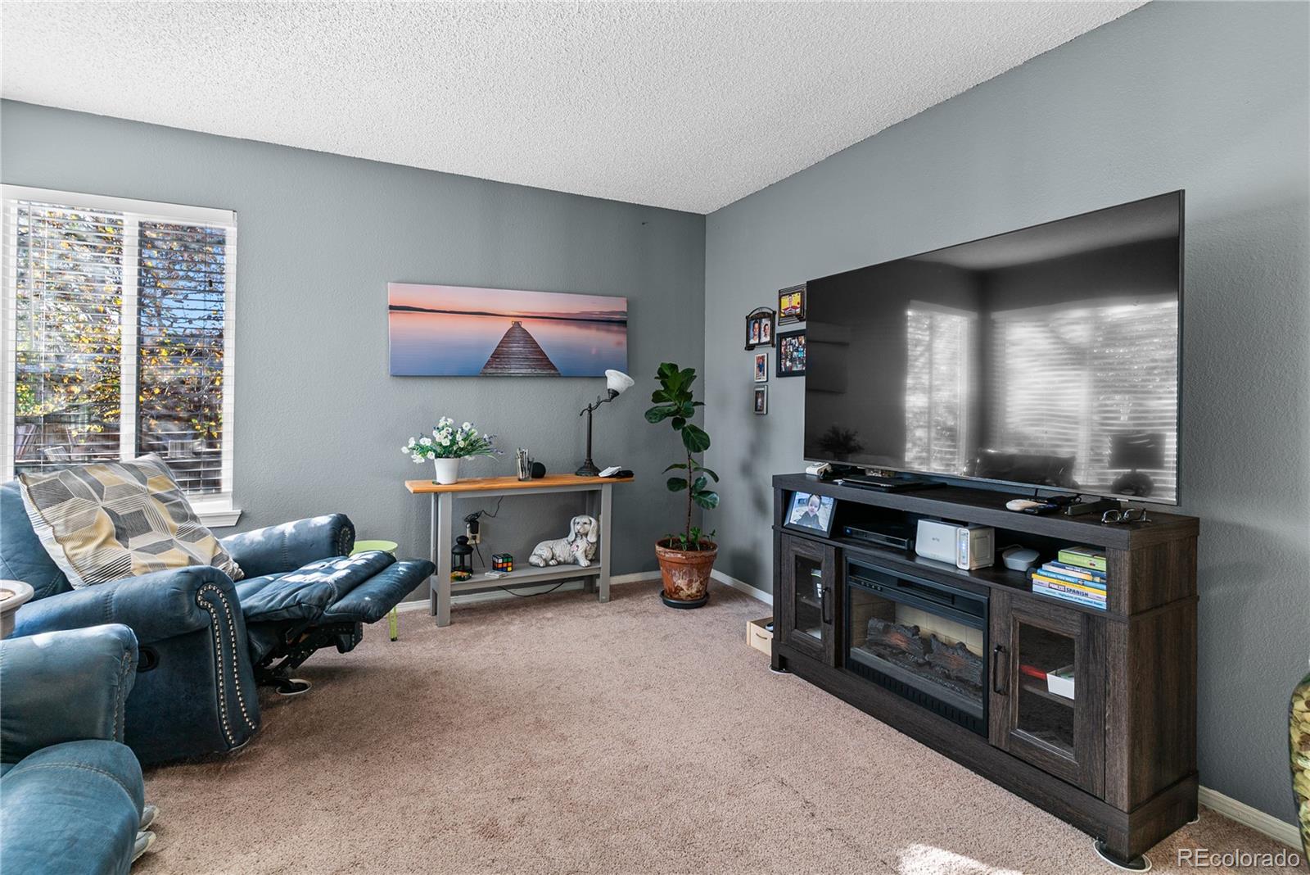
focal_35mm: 17
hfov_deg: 93.3
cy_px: 438
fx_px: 619
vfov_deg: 70.5
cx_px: 655
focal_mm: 17
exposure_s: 1/3
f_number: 7.1
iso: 100
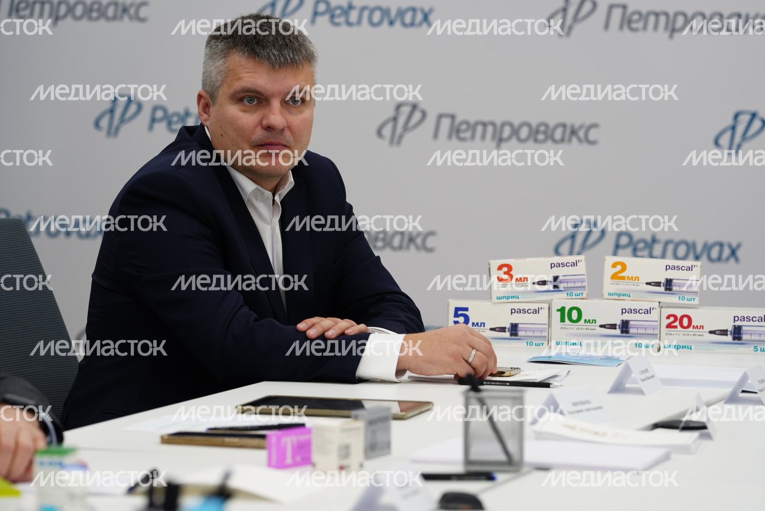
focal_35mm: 165
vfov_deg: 8.3
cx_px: 382
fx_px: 3509
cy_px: 256
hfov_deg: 12.4
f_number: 5.6
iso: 640
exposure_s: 1/80
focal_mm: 165
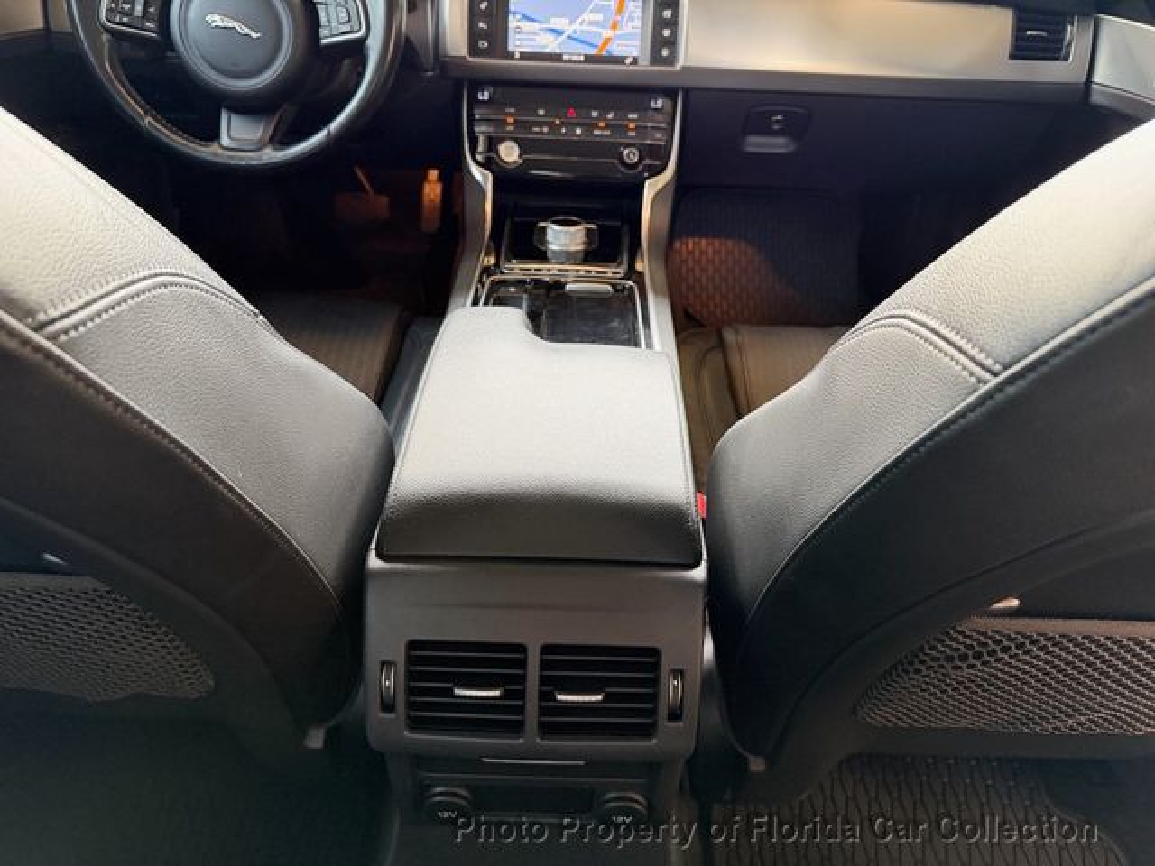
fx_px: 801
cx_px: 578
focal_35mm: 24
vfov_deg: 56.8
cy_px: 433
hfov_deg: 71.6
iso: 400
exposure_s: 1/60
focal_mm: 6.76
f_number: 1.78
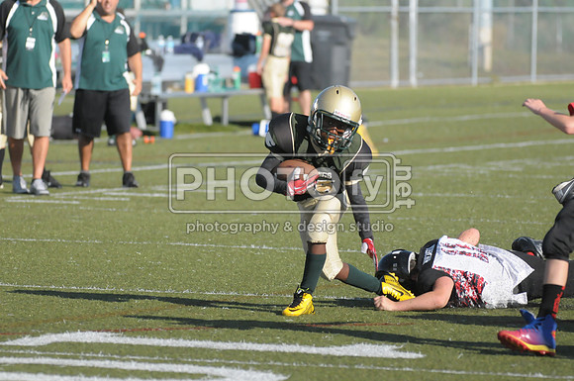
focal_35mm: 300
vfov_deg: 4.6
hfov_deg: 6.9
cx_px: 287
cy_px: 190
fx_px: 4777
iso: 1600
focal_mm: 200
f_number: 4
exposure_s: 1/8000
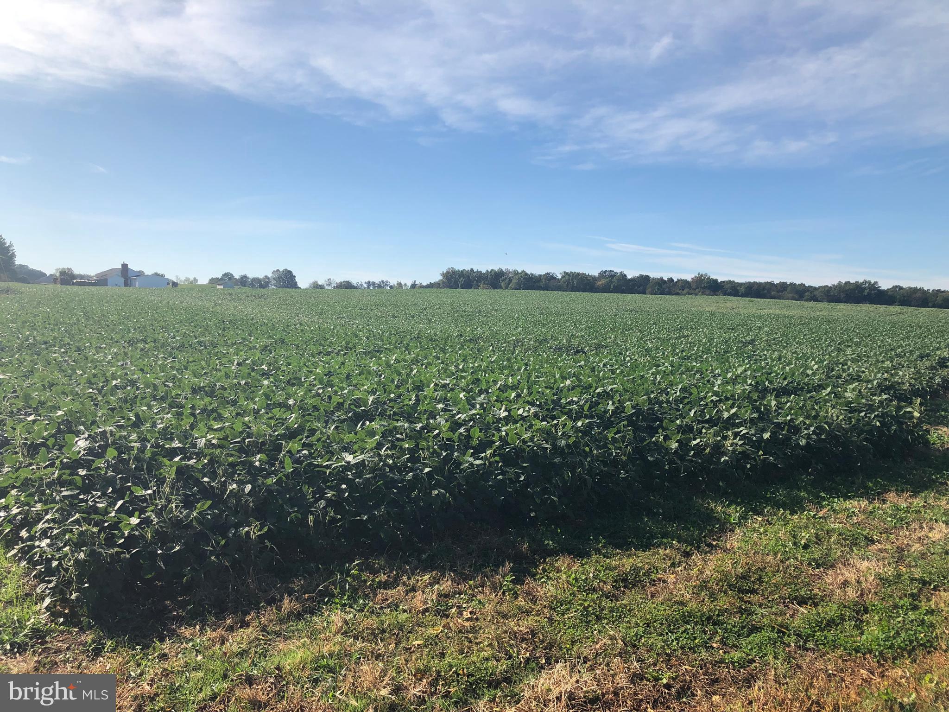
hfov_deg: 63.4
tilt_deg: -4.7
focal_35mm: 28
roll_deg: -1.5
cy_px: 356
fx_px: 768
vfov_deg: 49.7
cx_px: 474
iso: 20
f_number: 1.8
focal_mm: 3.99
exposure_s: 1/2404
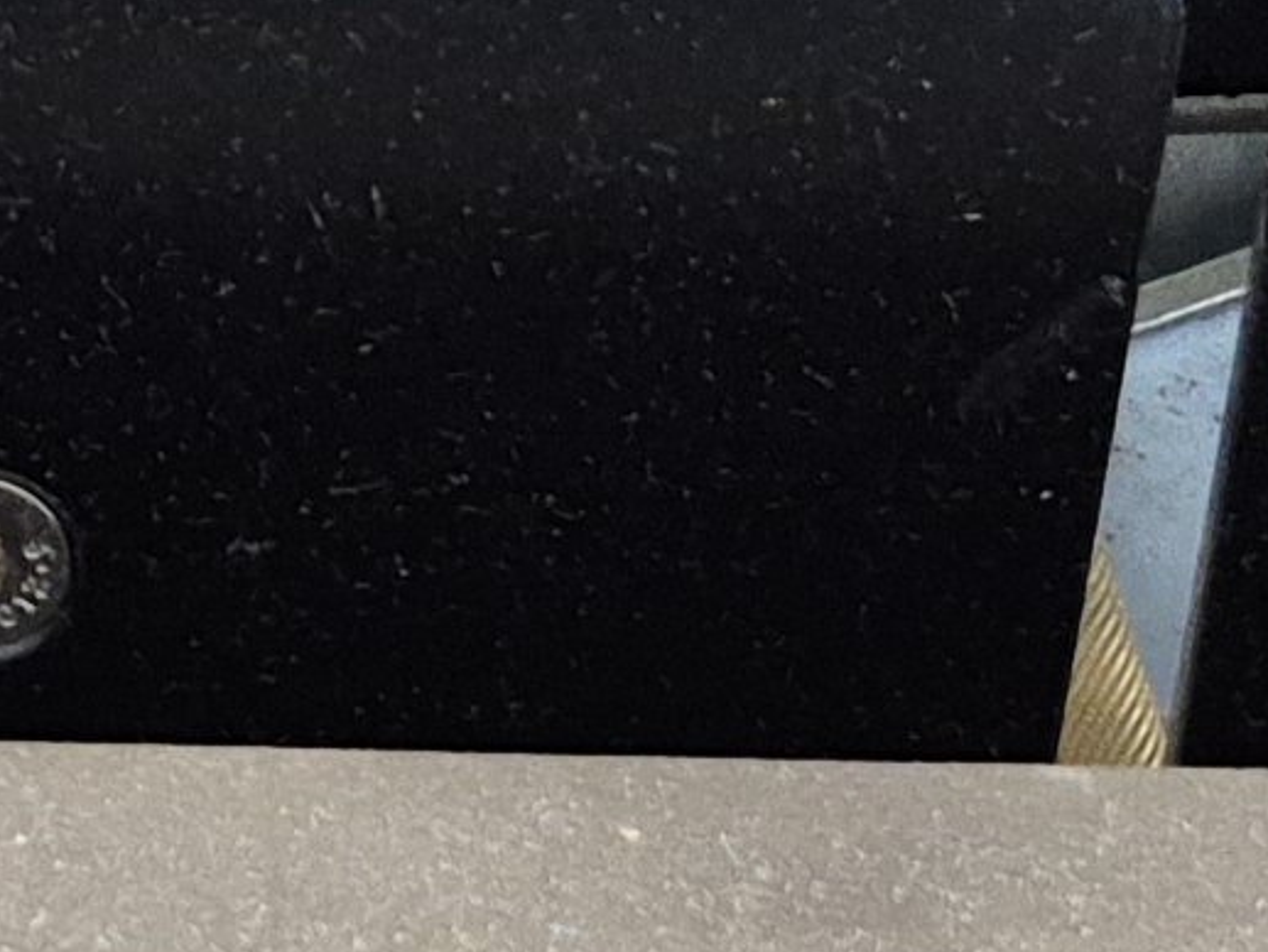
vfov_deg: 7.5
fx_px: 6522
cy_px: -1718
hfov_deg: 10.5
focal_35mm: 178
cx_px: -883
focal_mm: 5.4
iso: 640
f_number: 1.8
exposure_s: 1/120
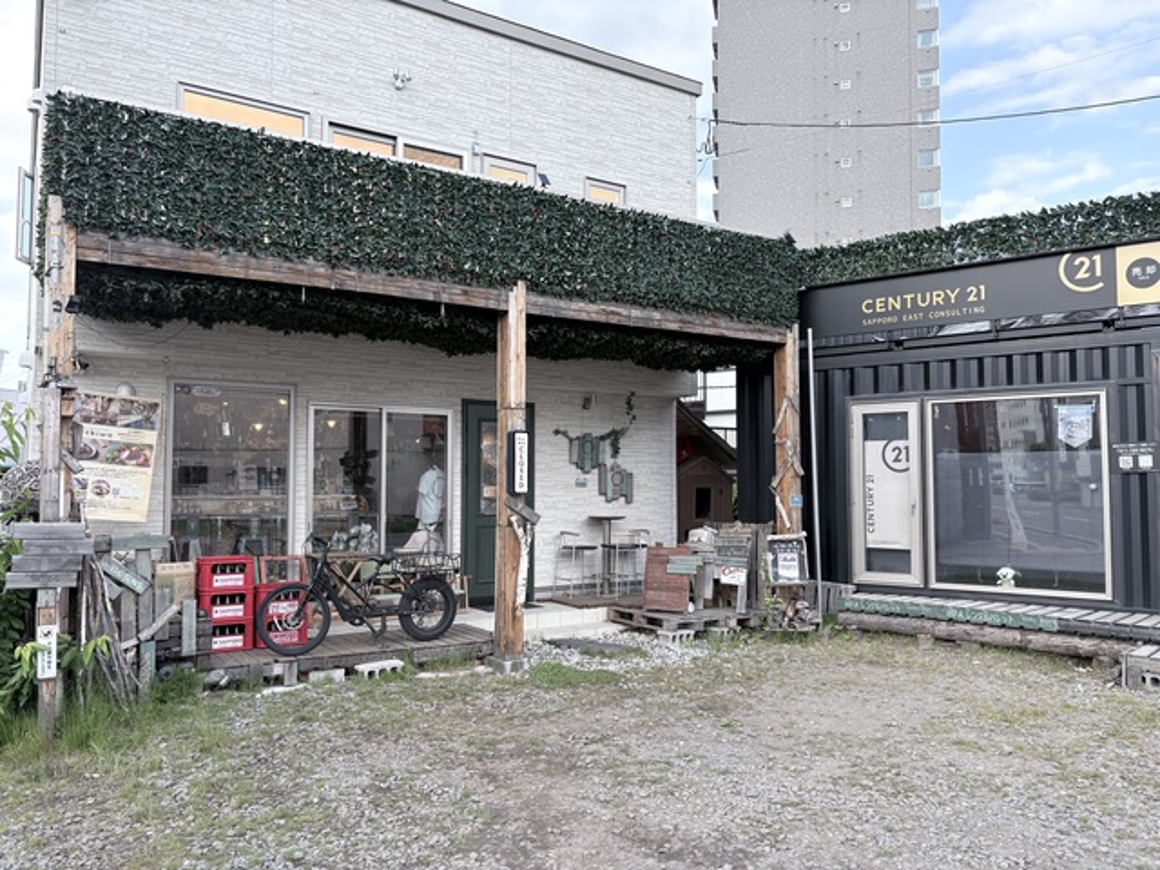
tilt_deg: +3.7
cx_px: 580
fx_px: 871
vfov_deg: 53.1
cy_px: 435
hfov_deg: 67.3
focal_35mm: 26
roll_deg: +0.4
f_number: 1.6
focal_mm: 5.96
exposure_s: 1/596
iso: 64
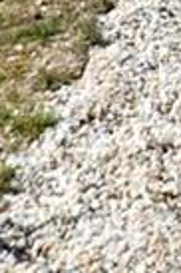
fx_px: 3168
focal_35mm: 419
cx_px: 392
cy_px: -458
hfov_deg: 3.2
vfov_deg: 4.8
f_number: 9
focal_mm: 50
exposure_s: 1/320
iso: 200
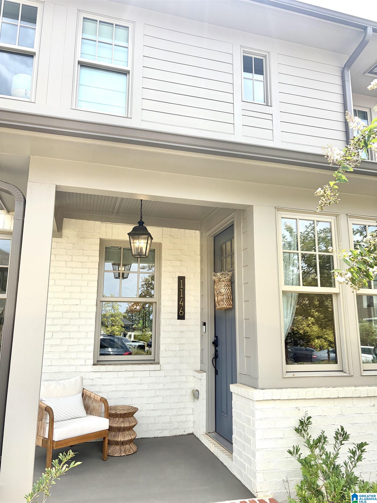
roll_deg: -0.6
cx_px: 188
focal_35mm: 26
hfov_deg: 53.1
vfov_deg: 67.3
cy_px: 252
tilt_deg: +11.8
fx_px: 378
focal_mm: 5.96
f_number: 1.6
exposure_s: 1/1420
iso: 50
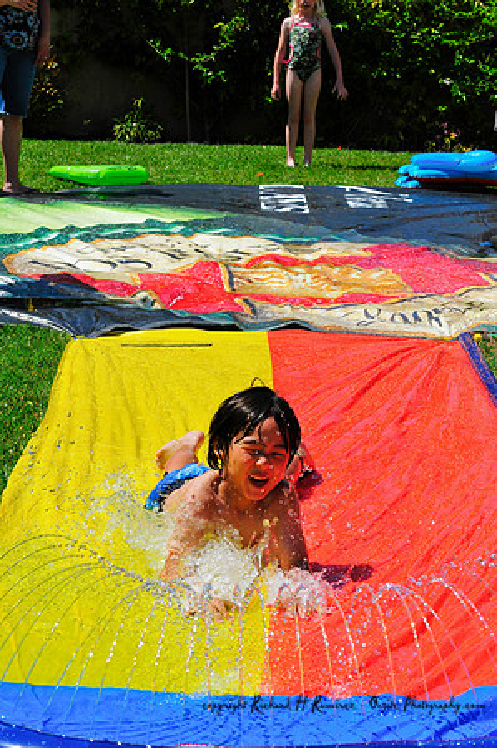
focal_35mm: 105
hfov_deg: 13.0
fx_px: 2179
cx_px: 248
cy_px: 374
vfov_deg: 19.5
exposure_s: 1/800
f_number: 11
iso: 400
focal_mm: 70
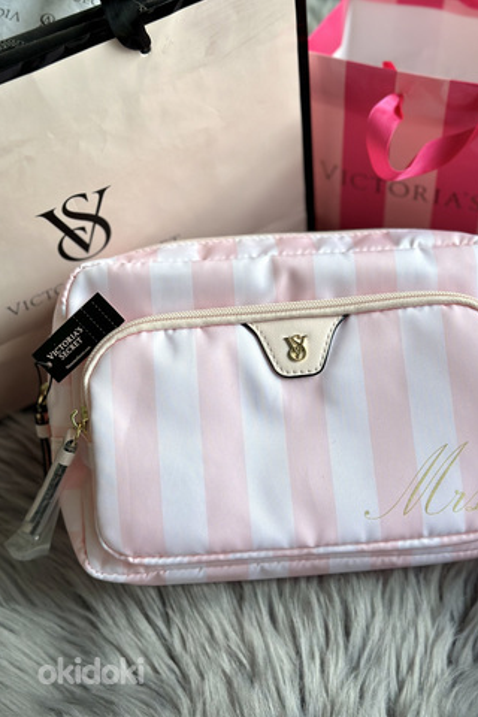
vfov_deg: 38.2
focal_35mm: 52
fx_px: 1036
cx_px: 276
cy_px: 350
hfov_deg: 26.0
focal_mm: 6.86
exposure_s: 1/395
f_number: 1.78
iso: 80
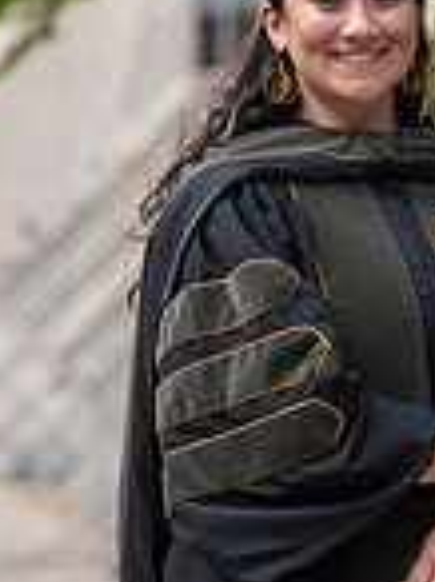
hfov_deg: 3.7
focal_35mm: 400
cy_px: 522
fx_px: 6722
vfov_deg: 5.0
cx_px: 421
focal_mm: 135
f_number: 4.5
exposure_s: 1/800
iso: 125
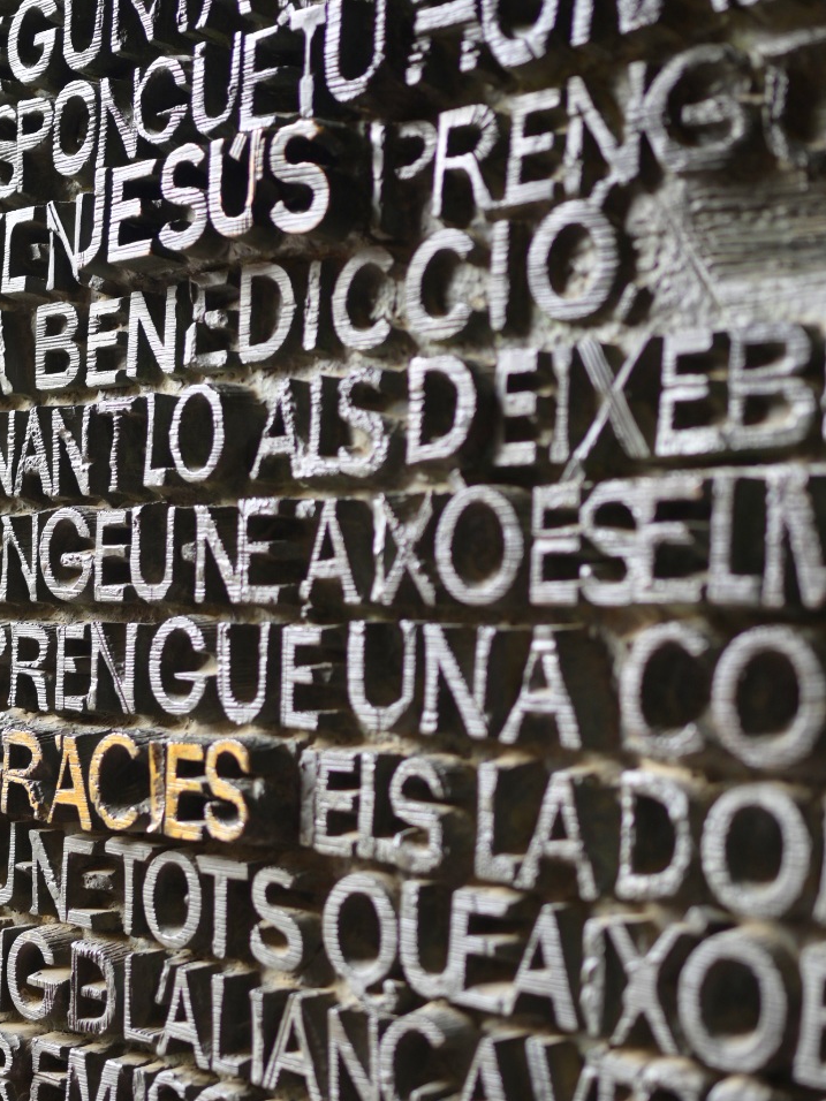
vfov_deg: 33.6
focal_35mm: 57
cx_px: 388
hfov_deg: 25.7
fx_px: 1813
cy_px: 691
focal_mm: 35
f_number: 1.8
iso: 100
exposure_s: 1/182
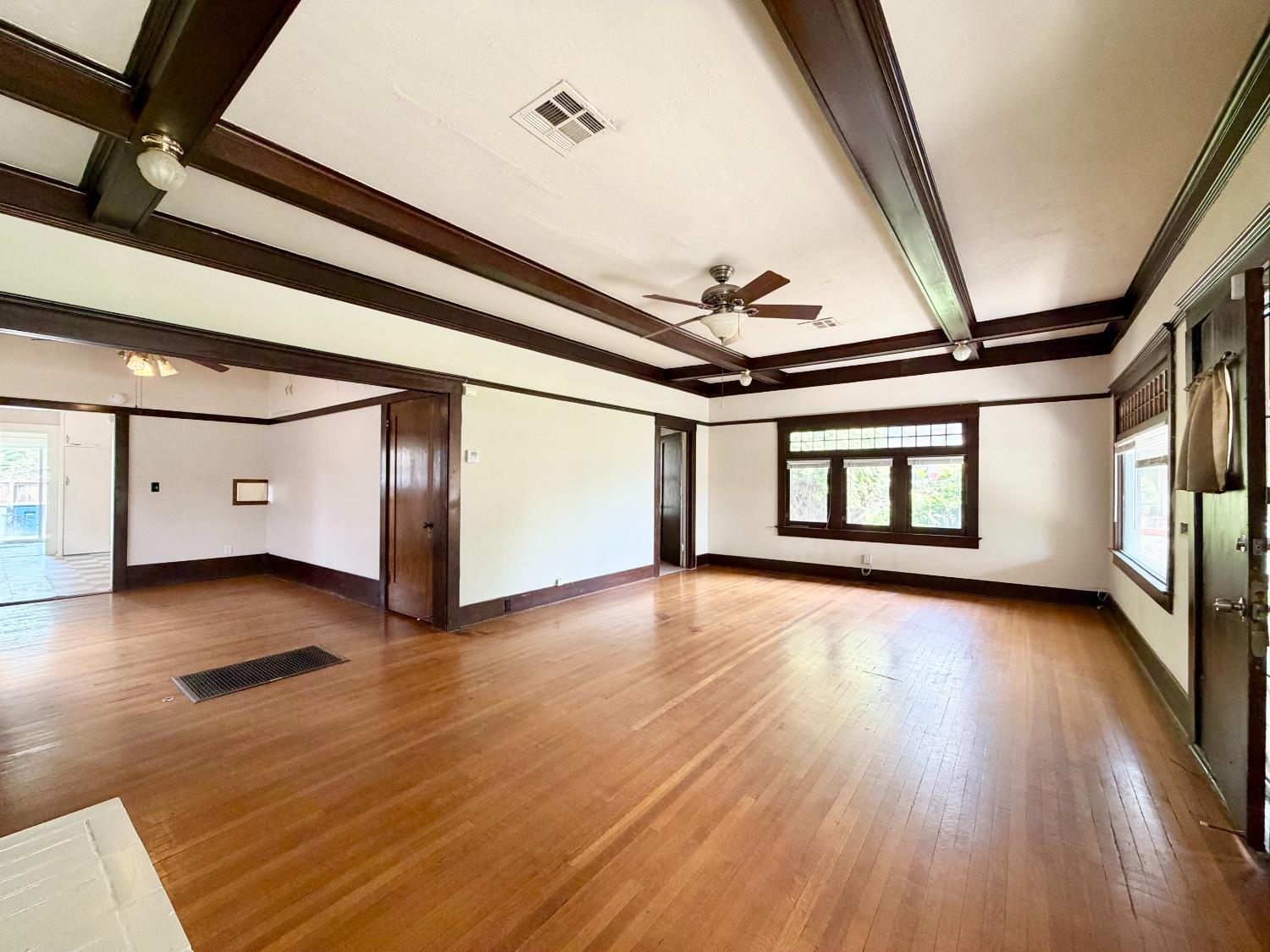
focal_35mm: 14
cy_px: 476
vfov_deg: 85.7
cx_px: 635
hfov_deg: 102.1
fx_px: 514
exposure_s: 1/78
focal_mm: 2.22
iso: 320
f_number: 2.2
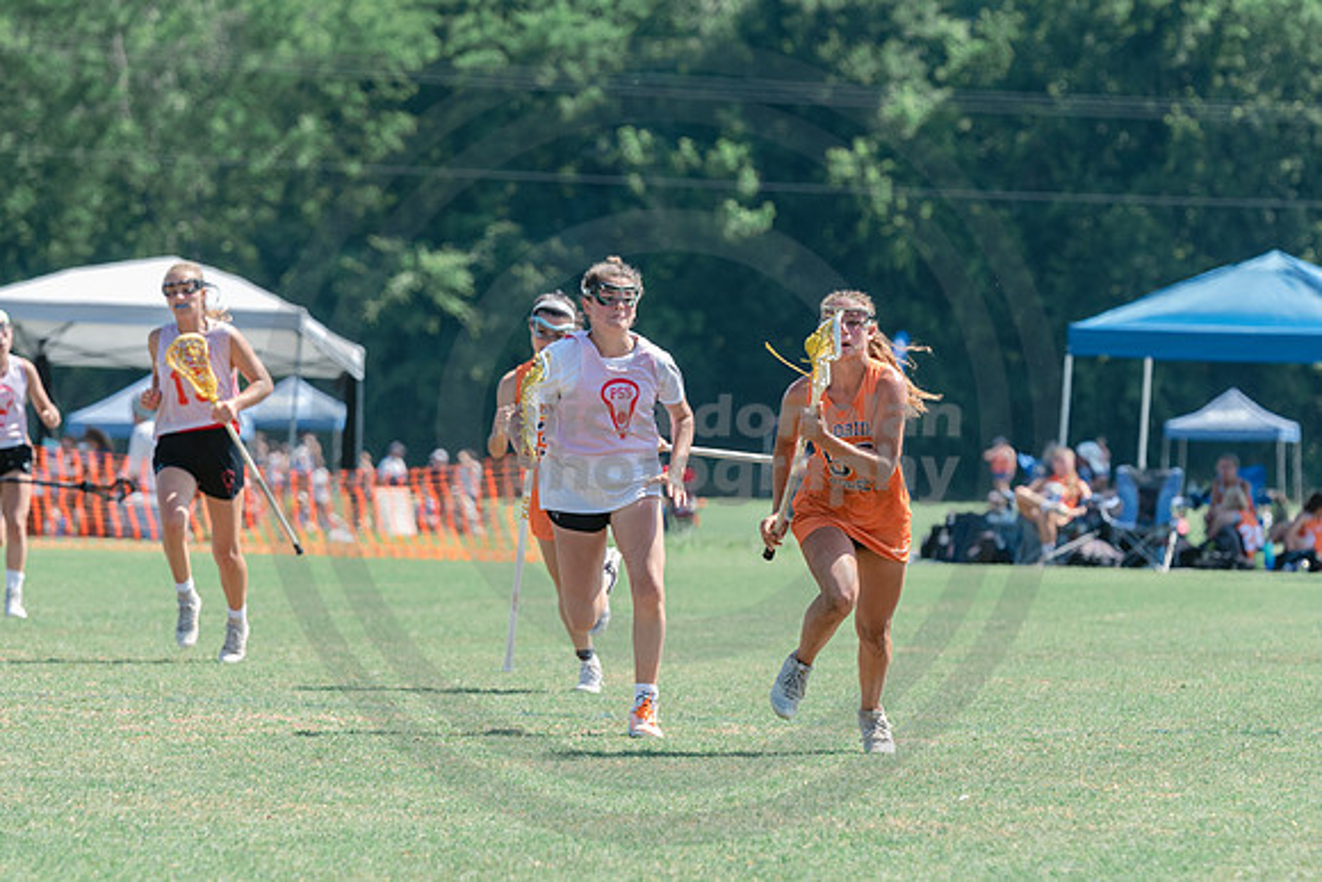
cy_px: 512
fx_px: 10374
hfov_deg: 7.3
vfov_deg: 4.9
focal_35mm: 282
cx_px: 772
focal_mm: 185
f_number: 4.5
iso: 400
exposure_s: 1/1250
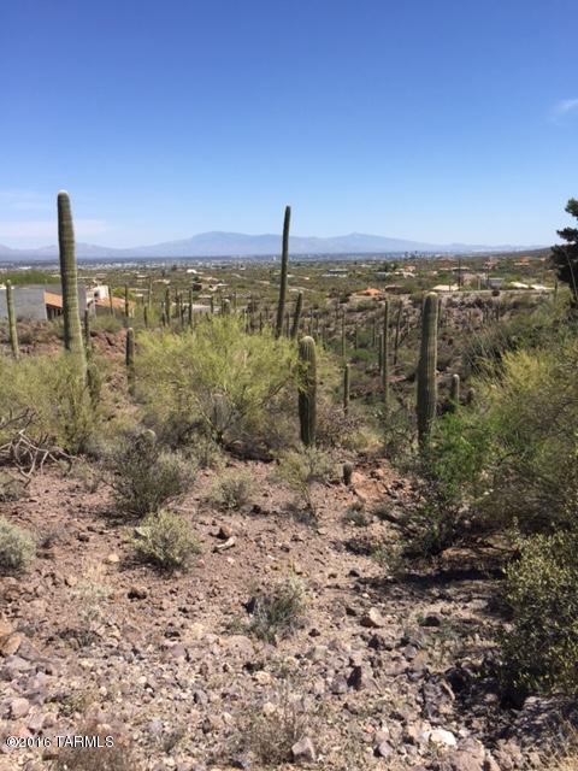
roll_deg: +1.7
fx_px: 646
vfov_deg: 61.7
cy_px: 386
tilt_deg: -9.9
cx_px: 289
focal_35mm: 29
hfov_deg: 48.2
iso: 32
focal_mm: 4.15
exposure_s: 1/2198
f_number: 2.2
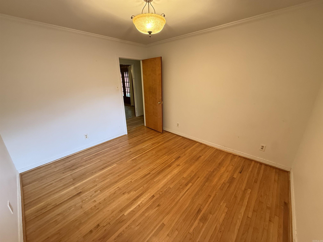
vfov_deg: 85.7
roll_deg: +1.0
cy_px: 121
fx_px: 131
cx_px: 162
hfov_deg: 102.1
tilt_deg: -18.5
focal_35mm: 14
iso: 400
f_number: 2.2
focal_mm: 2.22
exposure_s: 1/60
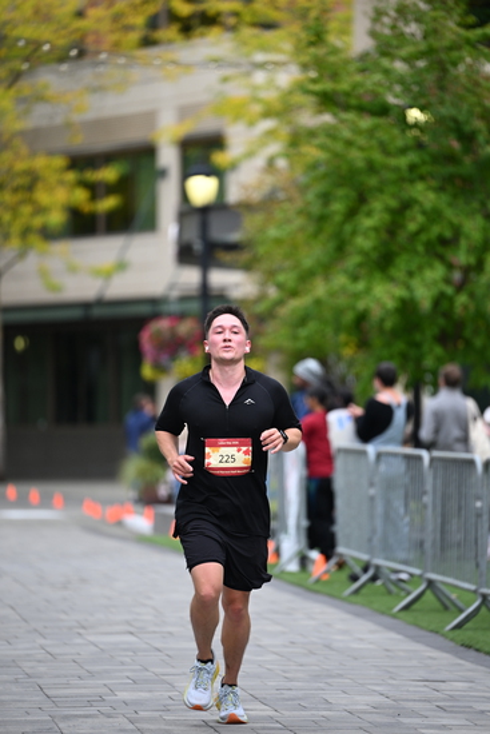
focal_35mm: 200
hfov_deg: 6.9
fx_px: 4080
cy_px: 367
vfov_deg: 10.3
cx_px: 245
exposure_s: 1/2000
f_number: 2.8
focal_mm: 200
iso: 640
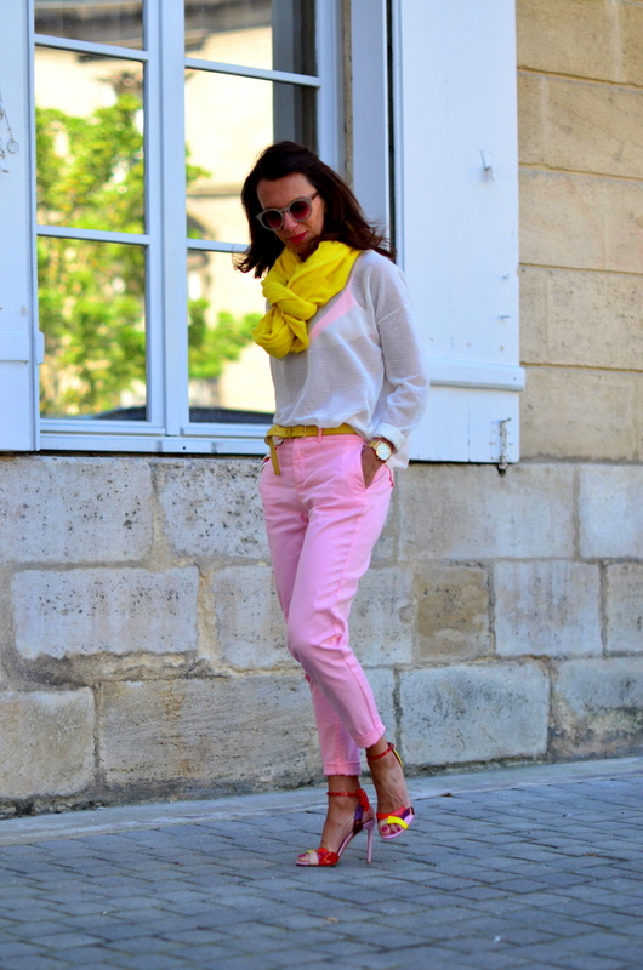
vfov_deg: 27.0
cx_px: 322
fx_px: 2018
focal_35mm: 75
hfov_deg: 18.1
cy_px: 485
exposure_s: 1/4000
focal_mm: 50
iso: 640
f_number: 2
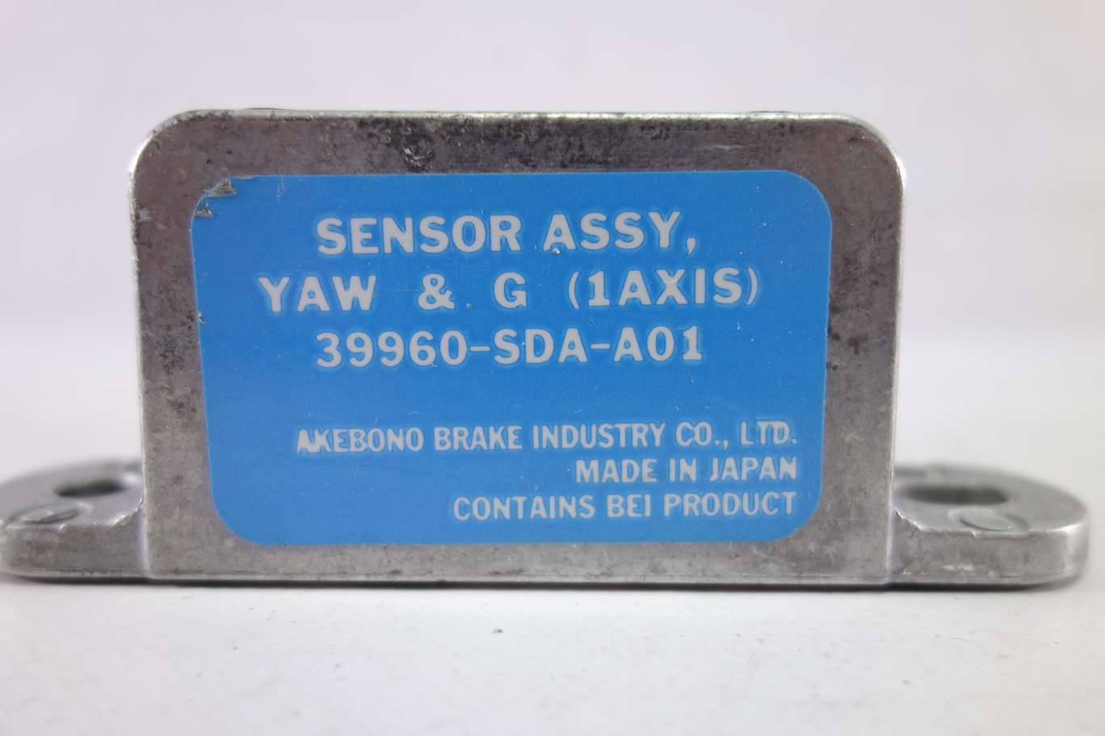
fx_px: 859
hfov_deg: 65.5
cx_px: 552
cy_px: 368
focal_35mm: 28
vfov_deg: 46.4
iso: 125
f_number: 2.5
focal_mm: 10.4
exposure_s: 1/40
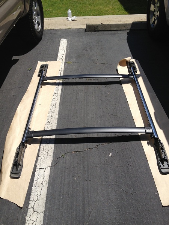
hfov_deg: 40.7
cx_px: 84
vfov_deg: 52.6
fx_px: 228
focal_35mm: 35
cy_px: 112
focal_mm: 4.28
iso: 50
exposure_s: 1/2208
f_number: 2.4
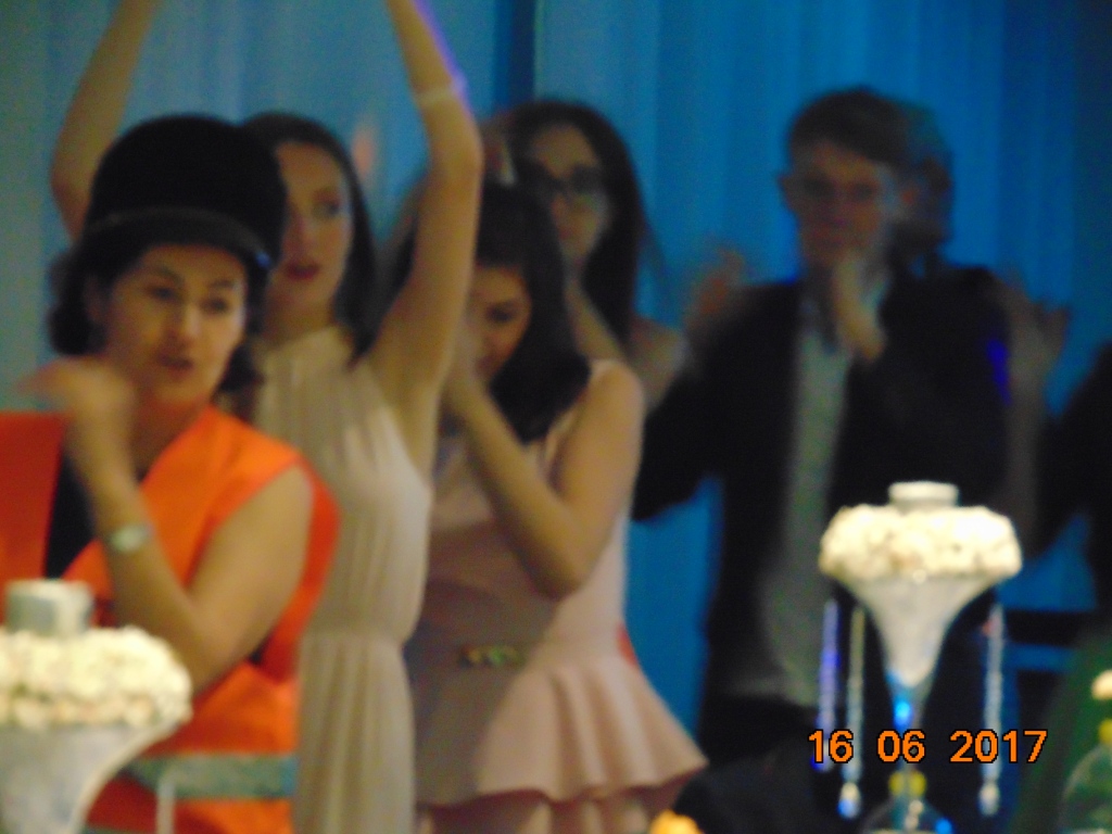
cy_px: 417
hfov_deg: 6.5
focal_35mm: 307
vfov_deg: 4.8
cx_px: 556
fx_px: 9862
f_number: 4.2
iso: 800
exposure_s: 1/15
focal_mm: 55.1
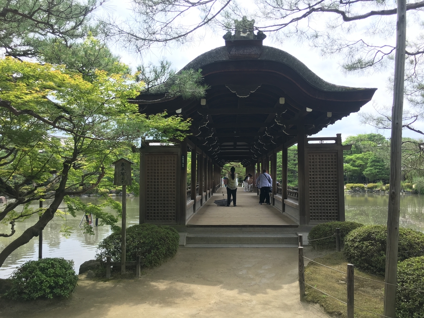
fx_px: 355
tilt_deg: +4.0
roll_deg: +0.8
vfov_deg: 48.2
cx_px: 212
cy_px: 159
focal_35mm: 29
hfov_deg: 61.7
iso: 25
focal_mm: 4.15
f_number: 2.2
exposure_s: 1/434
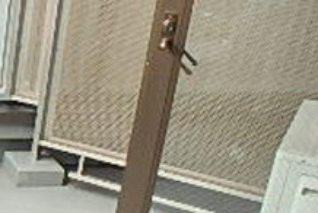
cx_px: -178
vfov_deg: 16.8
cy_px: 204
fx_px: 708
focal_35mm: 80
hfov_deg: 20.9
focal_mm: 3.7
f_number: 3.5
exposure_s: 1/60
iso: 125
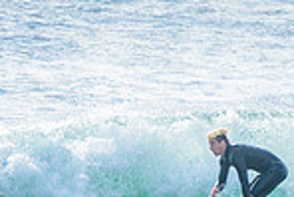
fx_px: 15720
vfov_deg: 0.7
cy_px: 273
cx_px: 57
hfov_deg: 1.1
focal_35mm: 1923
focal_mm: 400
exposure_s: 1/1600
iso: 200
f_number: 7.1
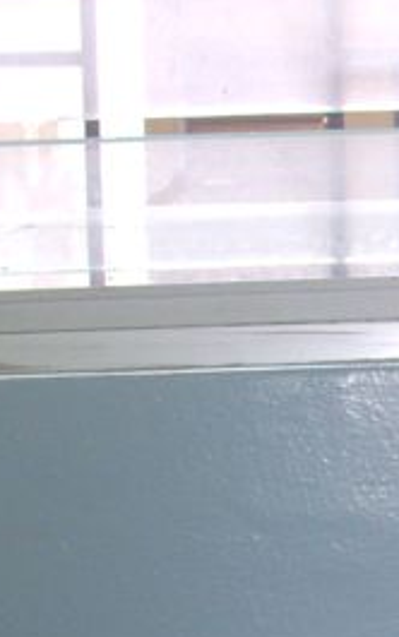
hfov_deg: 8.2
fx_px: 2640
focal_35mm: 152
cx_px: 817
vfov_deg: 13.4
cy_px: 726
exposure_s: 1/25
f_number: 3.3
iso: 200
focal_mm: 6.3
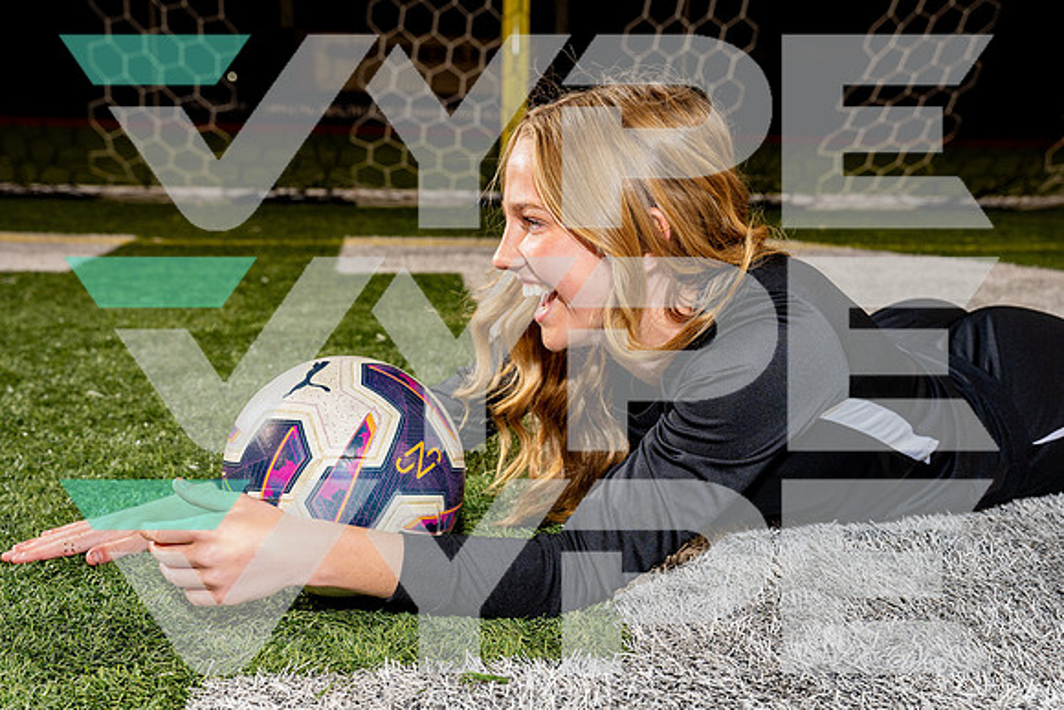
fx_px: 1301
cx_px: 532
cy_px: 355
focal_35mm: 44
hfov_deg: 44.5
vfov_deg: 30.5
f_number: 5.6
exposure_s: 1/250
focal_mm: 44
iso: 800
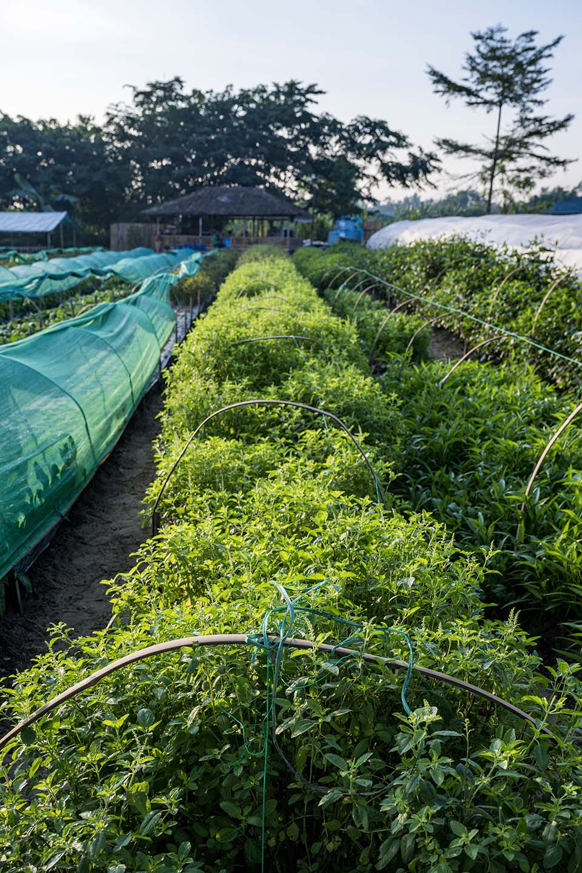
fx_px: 824
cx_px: 291
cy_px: 436
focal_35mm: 34
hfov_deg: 38.9
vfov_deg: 55.8
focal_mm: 34
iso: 110
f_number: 5.6
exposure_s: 1/250
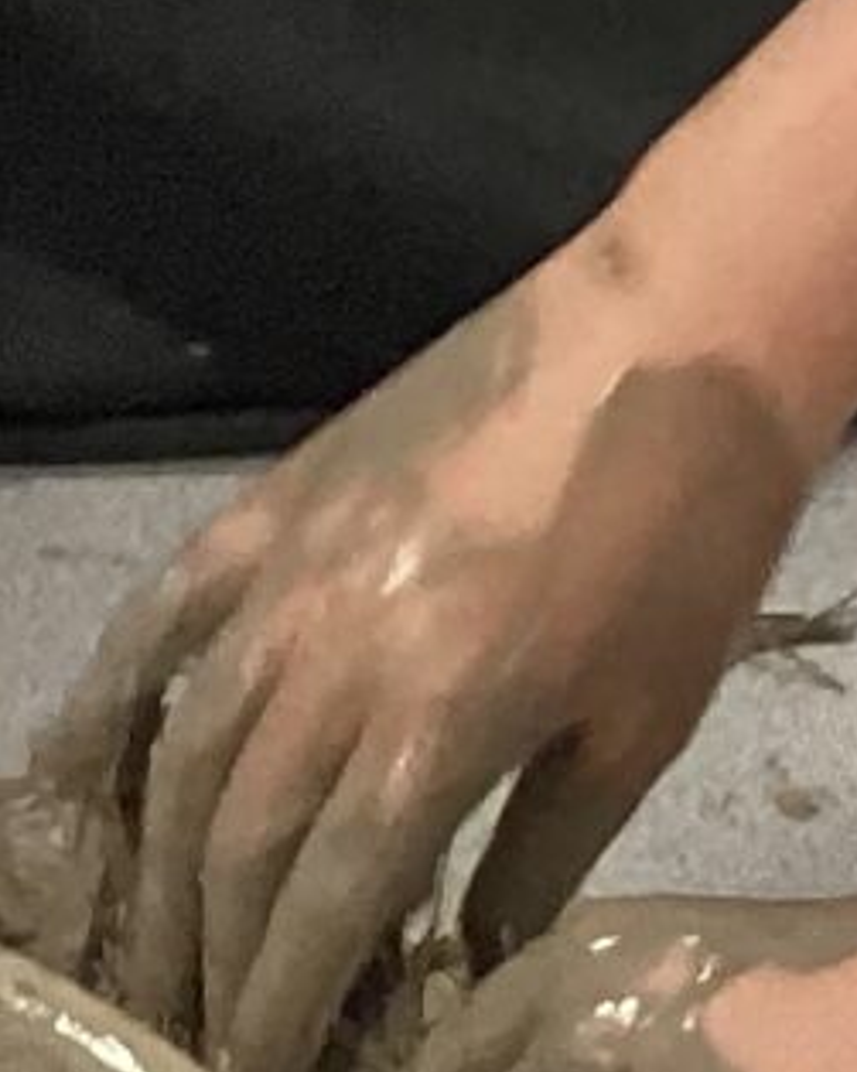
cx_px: -717
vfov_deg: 7.6
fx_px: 7835
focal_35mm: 247
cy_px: 2028
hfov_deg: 6.1
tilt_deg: -43.0
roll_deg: +1.9
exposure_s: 1/60
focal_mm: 3.3
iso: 160
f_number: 2.4
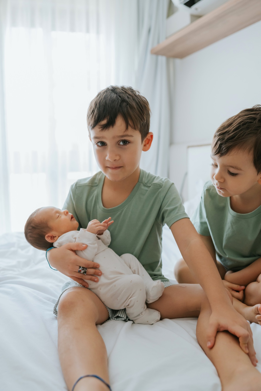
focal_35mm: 35
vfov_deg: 54.4
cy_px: 196
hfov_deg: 37.9
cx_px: 130
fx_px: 381
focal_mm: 35
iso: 1600
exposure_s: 1/200
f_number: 3.2
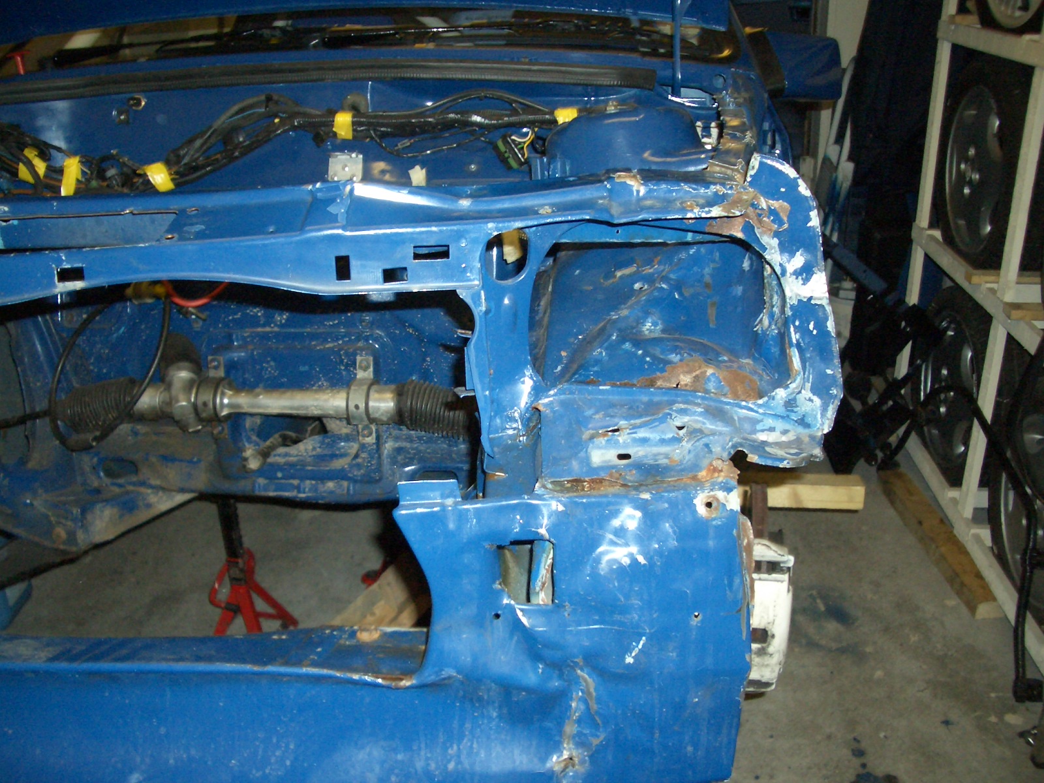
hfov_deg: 52.6
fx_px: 1056
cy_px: 392
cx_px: 522
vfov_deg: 40.7
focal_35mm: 35
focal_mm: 5.8
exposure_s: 1/60
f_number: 2.6
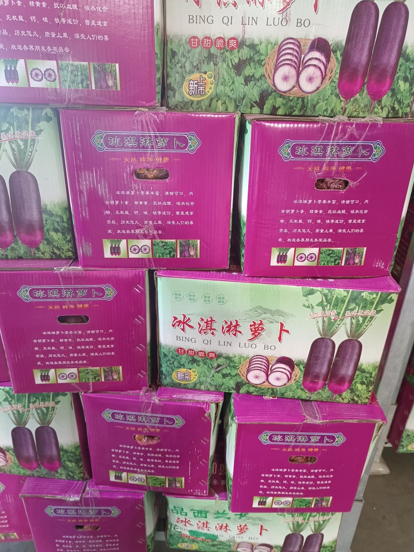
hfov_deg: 56.8
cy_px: 274
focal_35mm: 24
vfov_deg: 71.6
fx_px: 383
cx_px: 211
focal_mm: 5.59
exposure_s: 1/25
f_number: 1.88
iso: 3816
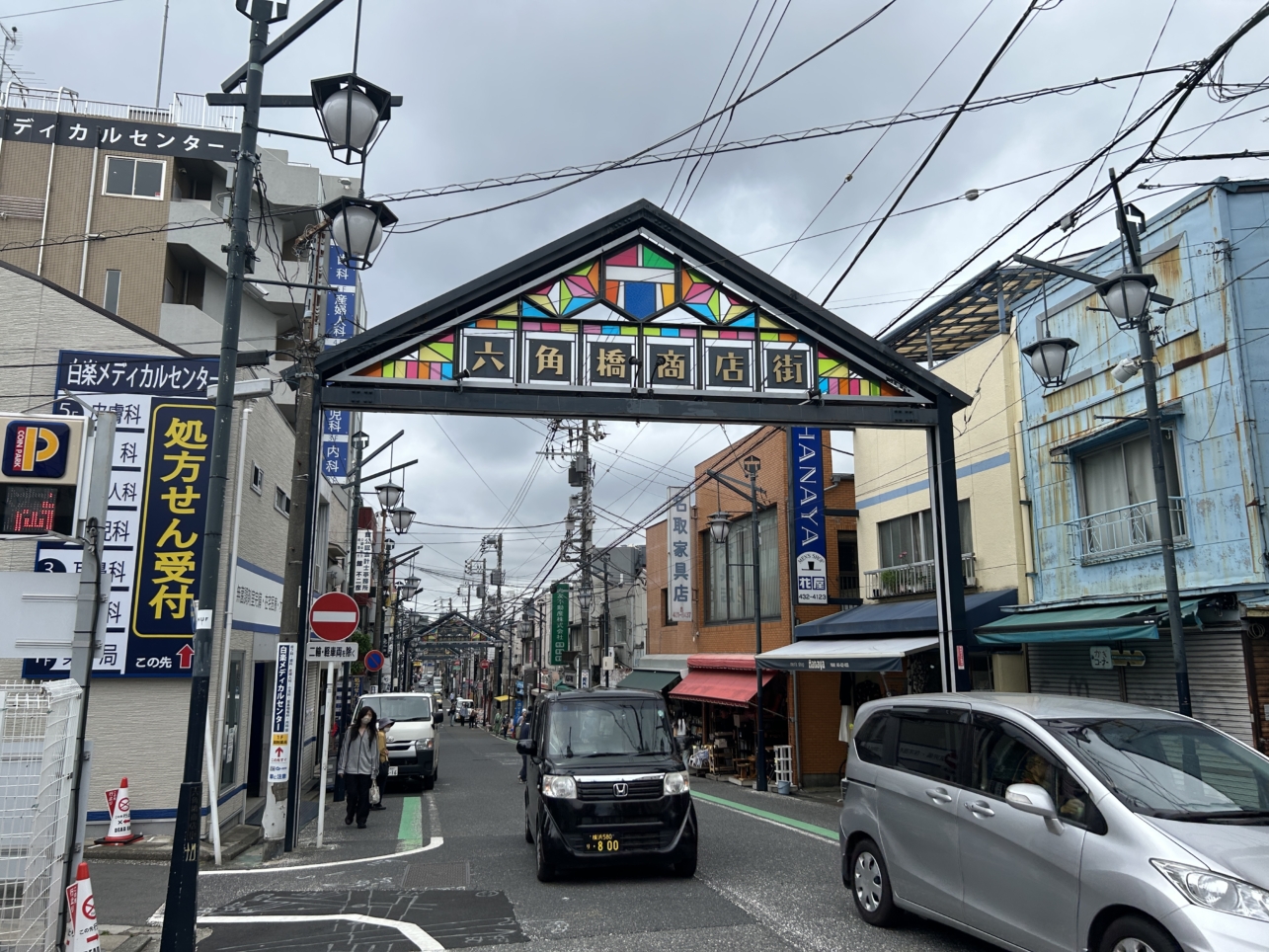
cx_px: 634
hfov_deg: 67.3
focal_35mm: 26
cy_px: 476
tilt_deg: +11.2
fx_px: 953
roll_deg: +0.5
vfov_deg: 53.1
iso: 50
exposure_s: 1/3704
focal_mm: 5.7
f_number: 1.5
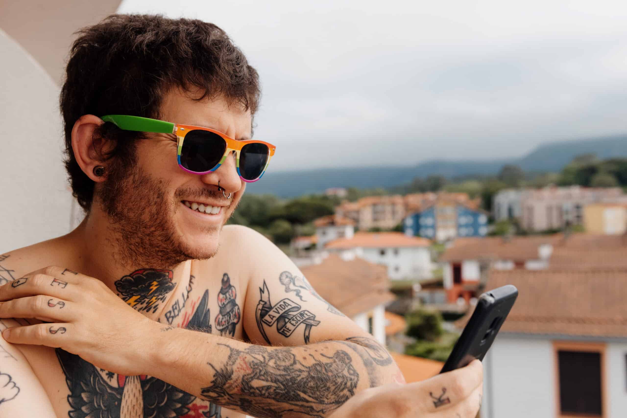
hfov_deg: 54.4
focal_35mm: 35
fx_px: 610
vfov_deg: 37.9
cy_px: 209
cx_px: 314
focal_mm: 35
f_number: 4
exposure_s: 1/3200
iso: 320
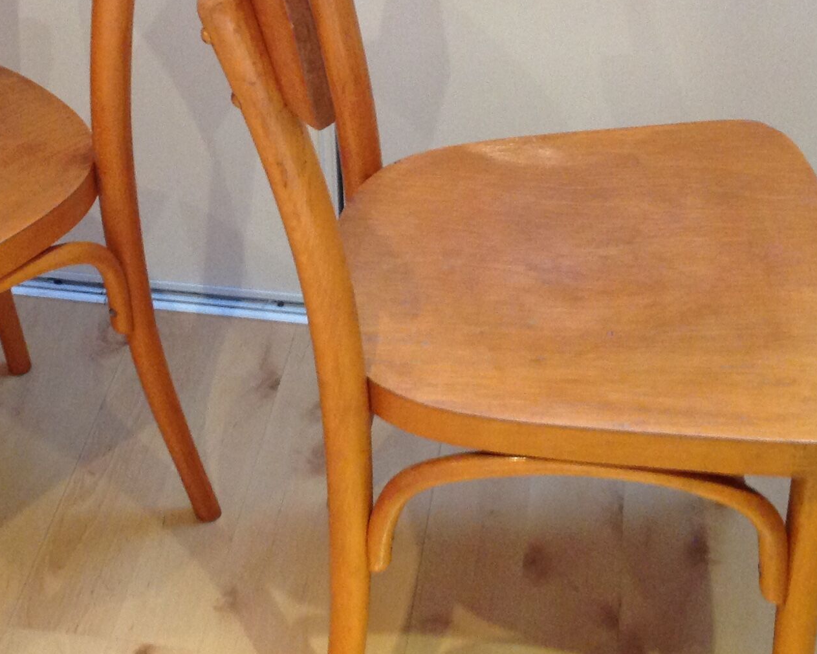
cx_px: 255
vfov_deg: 21.8
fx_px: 1693
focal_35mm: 70
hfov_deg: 26.9
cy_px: 226
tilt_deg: -36.2
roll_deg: +4.5
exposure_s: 1/15
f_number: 2.4
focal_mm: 4.28
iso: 250
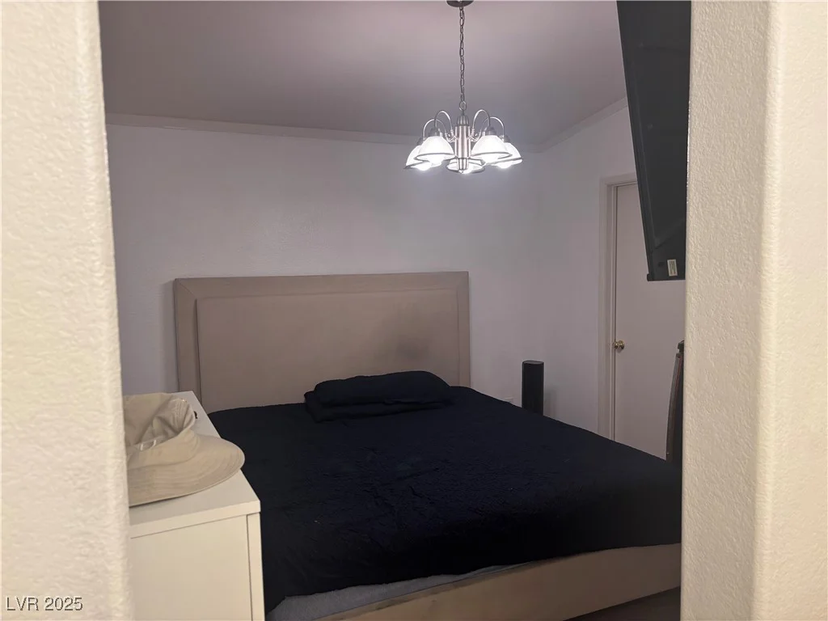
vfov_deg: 53.1
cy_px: 310
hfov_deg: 67.3
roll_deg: +0.6
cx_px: 414
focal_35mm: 26
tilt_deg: -5.4
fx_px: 622
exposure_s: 1/120
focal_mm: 5.96
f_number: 1.6
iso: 125
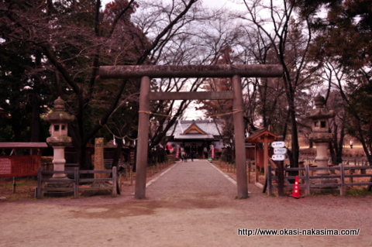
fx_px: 341
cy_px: 124
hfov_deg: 57.3
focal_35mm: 33
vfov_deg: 39.9
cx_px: 186
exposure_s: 1/100
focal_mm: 22
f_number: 10
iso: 200
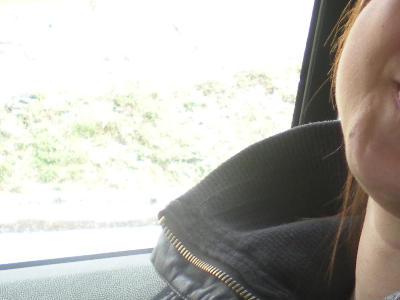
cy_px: 179
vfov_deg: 14.2
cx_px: 414
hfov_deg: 18.3
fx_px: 1201
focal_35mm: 104
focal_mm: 6.3
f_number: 3.1
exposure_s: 1/60
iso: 64
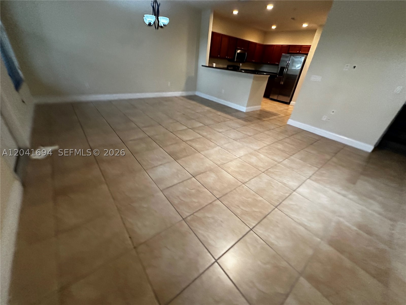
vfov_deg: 85.7
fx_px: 164
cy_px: 152
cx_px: 203
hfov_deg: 102.1
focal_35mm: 14
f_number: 2.2
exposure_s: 1/60
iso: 400
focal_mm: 2.22
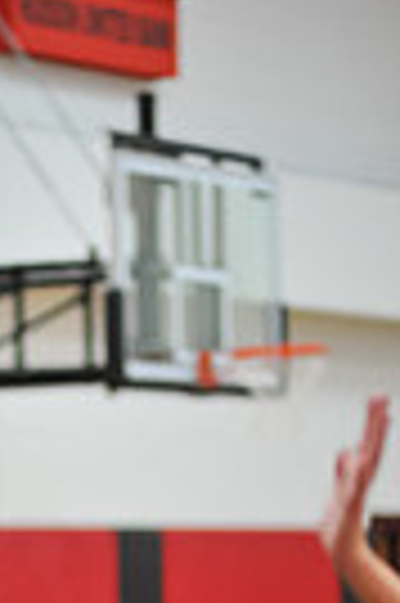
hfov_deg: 4.8
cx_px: -182
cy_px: 950
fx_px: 4779
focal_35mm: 286
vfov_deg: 7.1
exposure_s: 1/500
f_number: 2
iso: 1600
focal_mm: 85
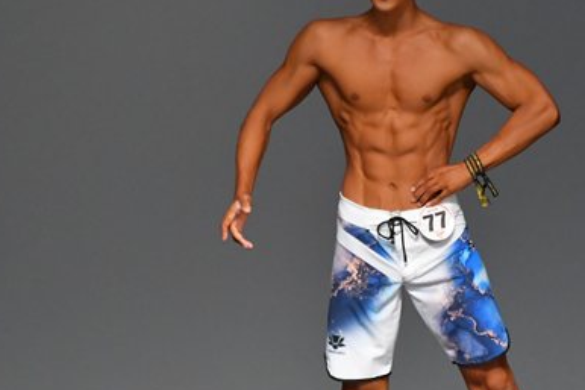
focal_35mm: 753
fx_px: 12230
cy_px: 291
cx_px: 471
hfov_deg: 2.7
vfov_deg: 1.8
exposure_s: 1/400
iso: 3600
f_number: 5.6
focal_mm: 250
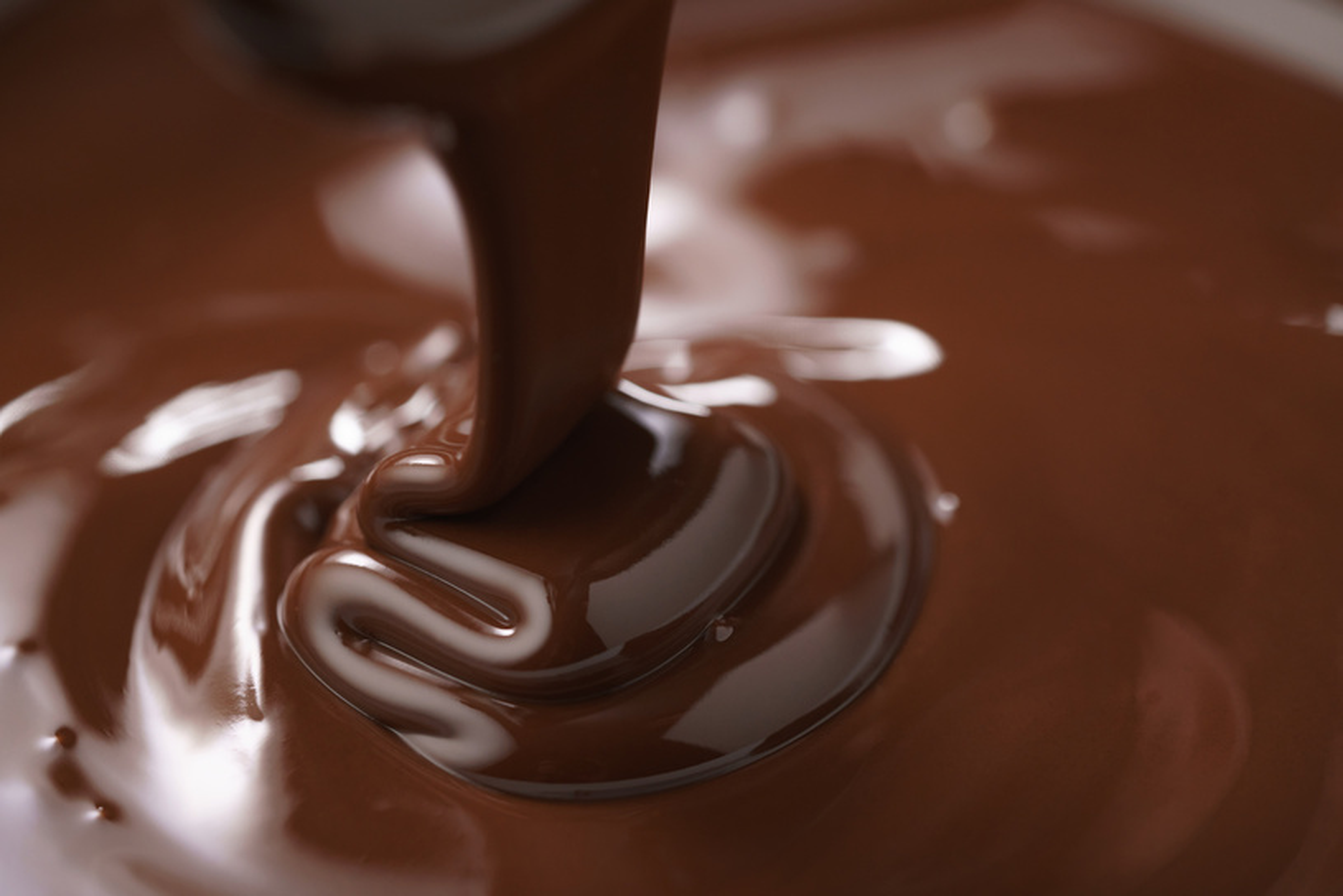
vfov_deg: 15.2
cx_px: 672
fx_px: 3359
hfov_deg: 22.6
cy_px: 448
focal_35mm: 90
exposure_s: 1/640
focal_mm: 90
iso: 800
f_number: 4.5
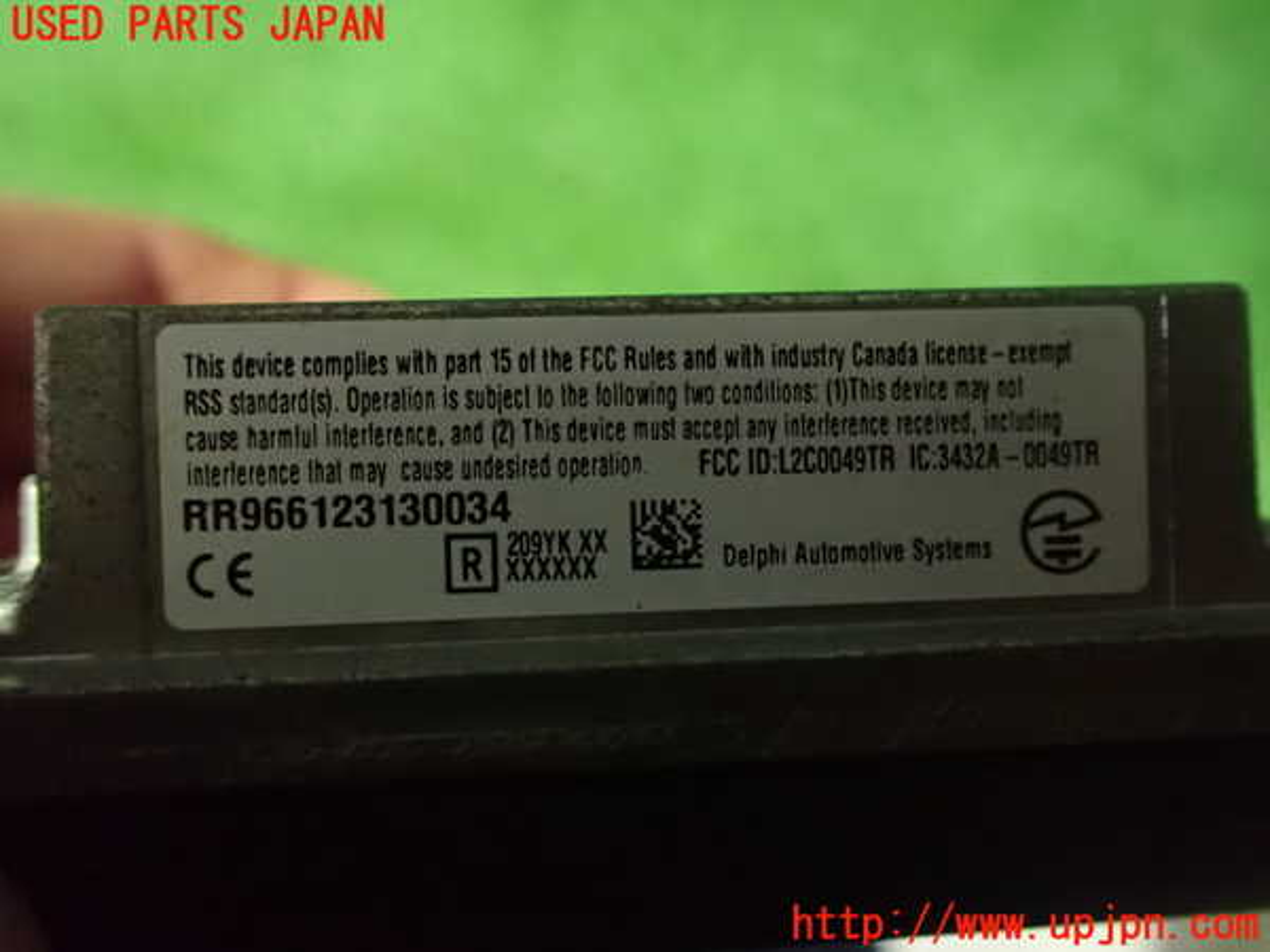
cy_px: 476
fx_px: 1101
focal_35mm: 30
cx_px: 635
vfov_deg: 46.8
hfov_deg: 60.0
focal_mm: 5.4
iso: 1600
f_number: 2.3
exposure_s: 1/25
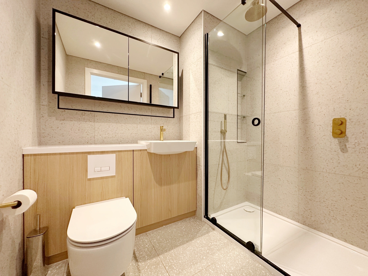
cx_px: 184
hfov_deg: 102.1
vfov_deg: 85.7
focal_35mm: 14
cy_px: 138
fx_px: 149
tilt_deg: -0.2
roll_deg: -1.4
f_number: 2.2
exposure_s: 1/100
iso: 250
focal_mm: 2.22
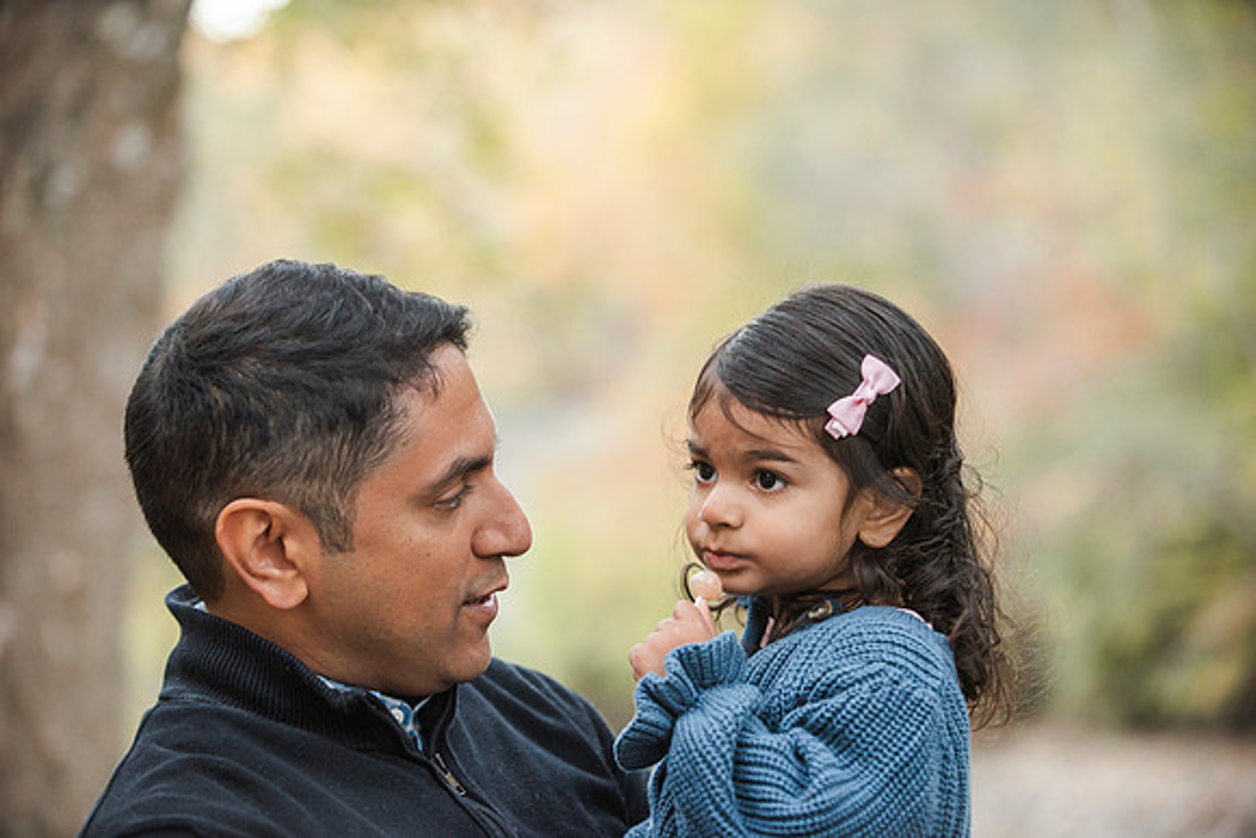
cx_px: 628
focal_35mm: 98
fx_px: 3420
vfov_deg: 14.0
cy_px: 419
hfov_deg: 20.8
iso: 2000
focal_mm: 98
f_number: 3.2
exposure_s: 1/80
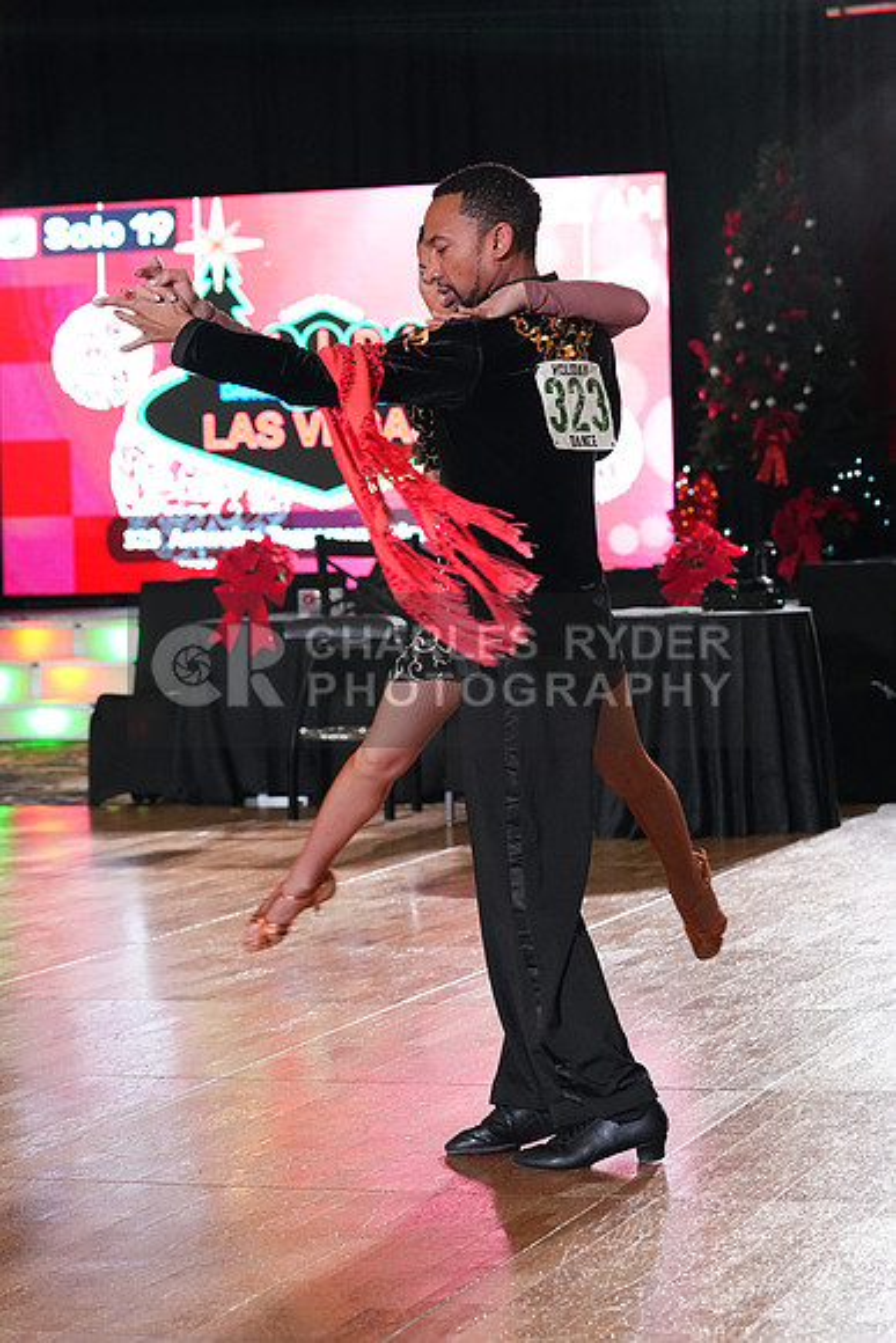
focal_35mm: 94
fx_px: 3507
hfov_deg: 14.6
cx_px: 448
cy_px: 672
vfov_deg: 21.7
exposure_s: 1/400
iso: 8000
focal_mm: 94
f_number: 5.6
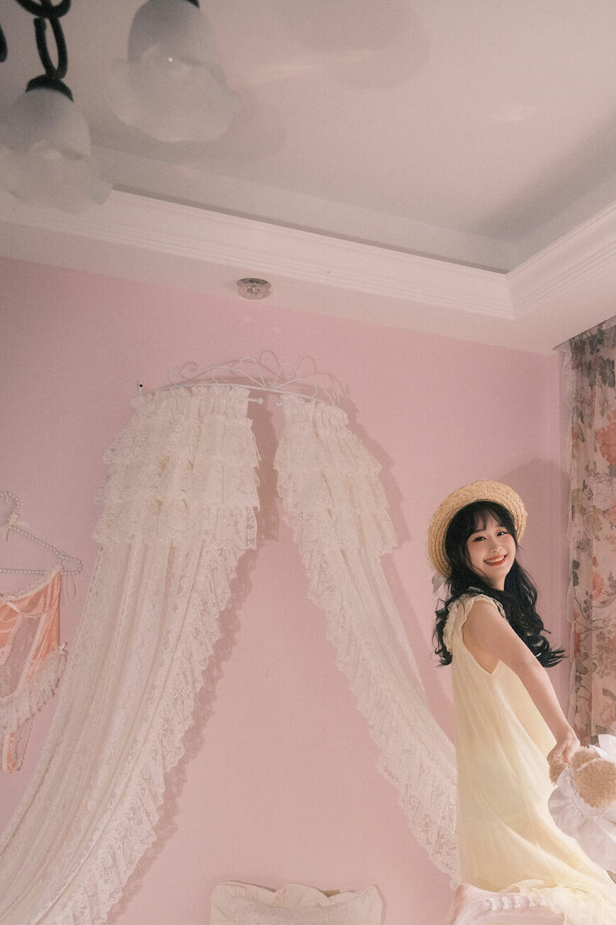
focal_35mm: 36
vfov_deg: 51.9
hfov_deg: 36.6
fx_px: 924
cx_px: 392
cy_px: 638
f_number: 2.8
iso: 800
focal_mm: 17.6
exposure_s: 1/500
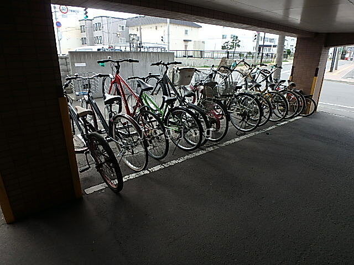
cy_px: 132
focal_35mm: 21
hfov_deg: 79.0
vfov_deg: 63.4
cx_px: 177
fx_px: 215
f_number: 3.5
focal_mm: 3.7
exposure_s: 1/160
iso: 125
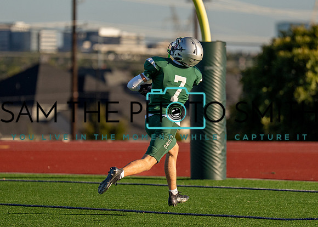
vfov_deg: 3.8
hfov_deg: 5.3
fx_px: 3406
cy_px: 94
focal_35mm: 377
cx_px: 180
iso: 250
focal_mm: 200
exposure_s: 1/8000
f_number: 2.8
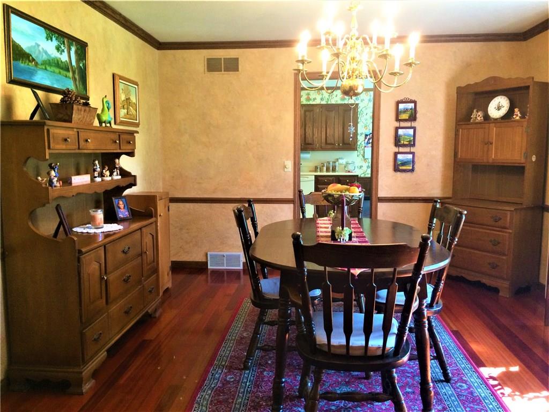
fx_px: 460
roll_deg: -0.7
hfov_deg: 61.7
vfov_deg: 48.2
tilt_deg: -8.8
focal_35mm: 29
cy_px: 206
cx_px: 274
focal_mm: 4.15
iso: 250
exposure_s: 1/33
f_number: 2.2
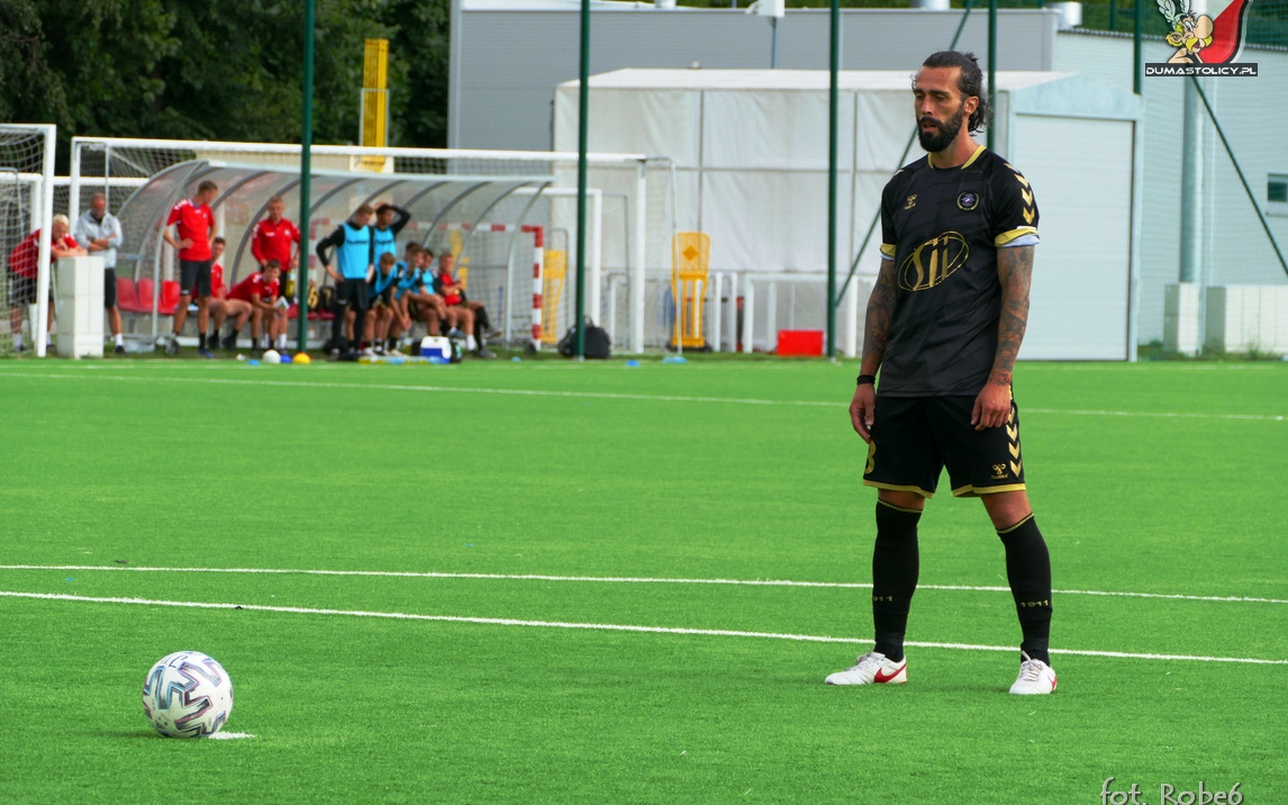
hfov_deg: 9.3
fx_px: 7932
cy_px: 397
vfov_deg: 5.8
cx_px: 644
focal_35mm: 226
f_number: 4
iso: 125
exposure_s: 1/640
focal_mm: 80.51
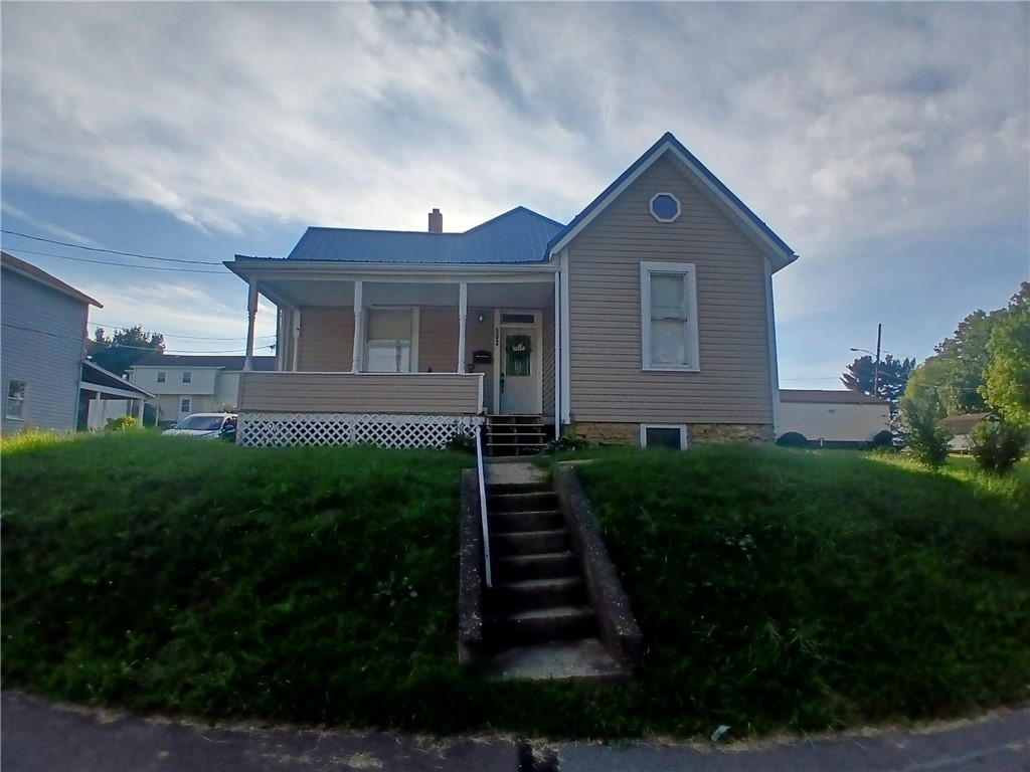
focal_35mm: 17
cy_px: 386
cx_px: 515
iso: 64
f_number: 2.2
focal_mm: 1.4
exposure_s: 1/2137
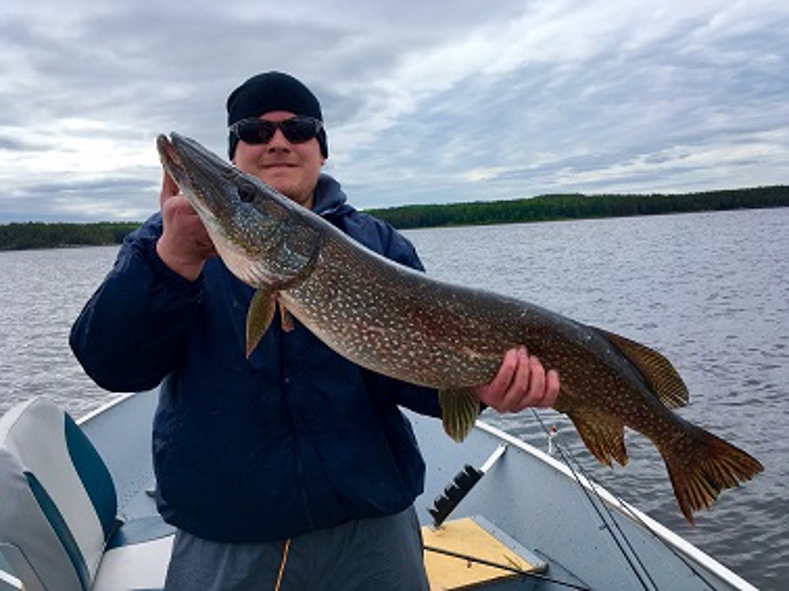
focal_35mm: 29
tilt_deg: -4.0
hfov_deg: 61.7
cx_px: 394
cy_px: 296
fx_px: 661
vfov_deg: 48.2
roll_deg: +2.5
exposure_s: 1/938
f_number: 2.2
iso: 25
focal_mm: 4.15
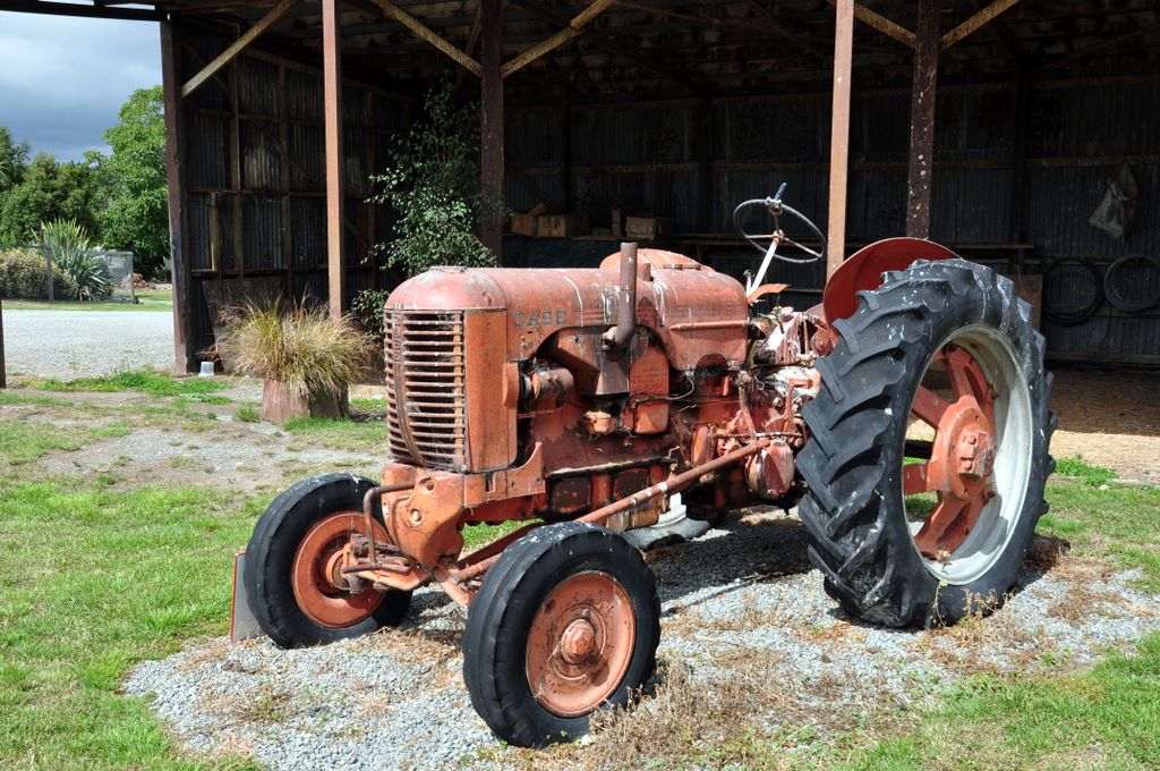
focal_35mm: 38
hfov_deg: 51.3
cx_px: 580
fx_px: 1207
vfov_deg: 35.4
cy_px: 386
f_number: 10
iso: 200
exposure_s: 1/250
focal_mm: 25
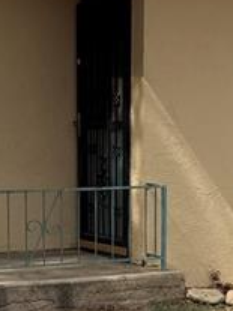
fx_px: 1249
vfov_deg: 14.1
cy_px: 257
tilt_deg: -7.9
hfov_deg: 10.6
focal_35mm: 139
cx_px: 68
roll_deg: -0.2
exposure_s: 1/4975
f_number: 1.78
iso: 80
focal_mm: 6.76
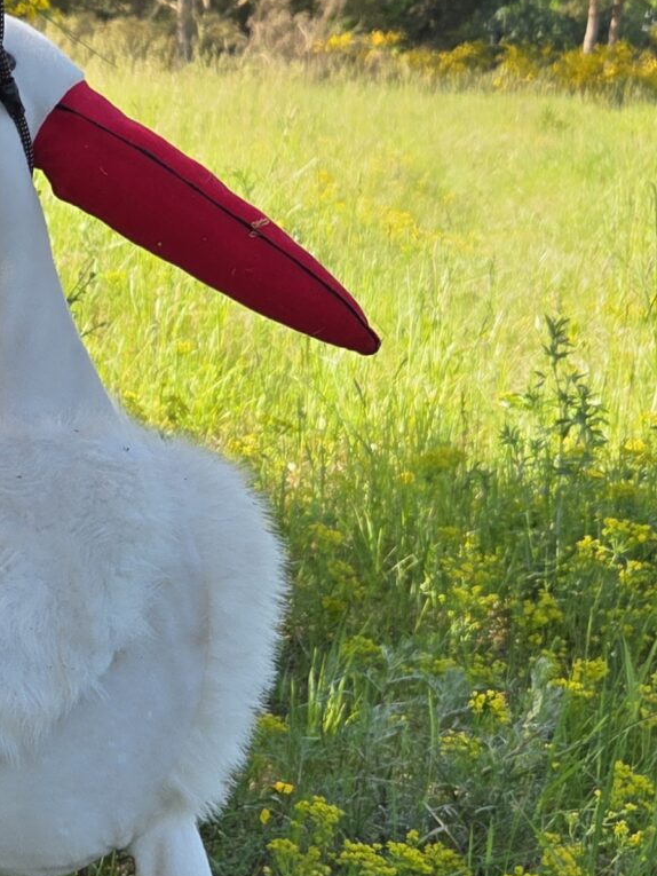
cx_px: -39
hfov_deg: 18.5
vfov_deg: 25.3
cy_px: 443
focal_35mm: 77
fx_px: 1948
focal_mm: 5.4
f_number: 1.8
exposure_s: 1/1567
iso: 80
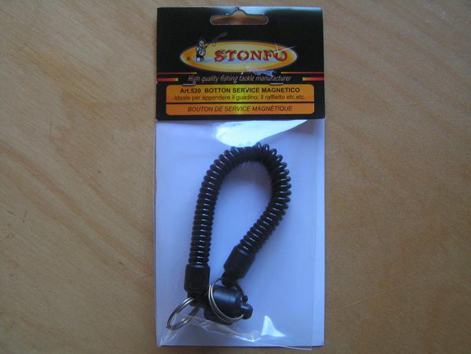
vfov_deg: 37.7
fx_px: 517
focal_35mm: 38
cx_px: 236
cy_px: 177
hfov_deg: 49.0
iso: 100
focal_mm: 6.3
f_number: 2.8
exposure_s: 1/50
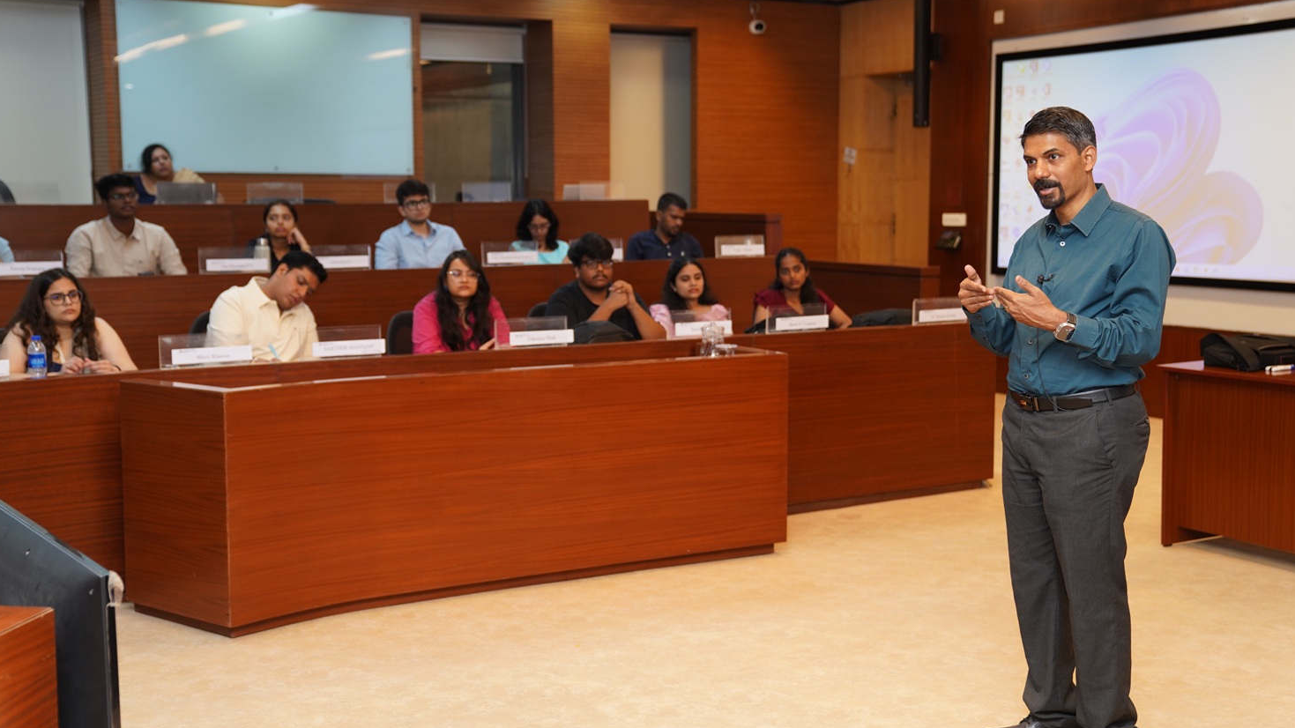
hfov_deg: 44.6
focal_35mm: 46
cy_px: 360
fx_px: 1579
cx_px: 656
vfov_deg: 26.0
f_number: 3.2
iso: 640
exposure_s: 1/200
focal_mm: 43
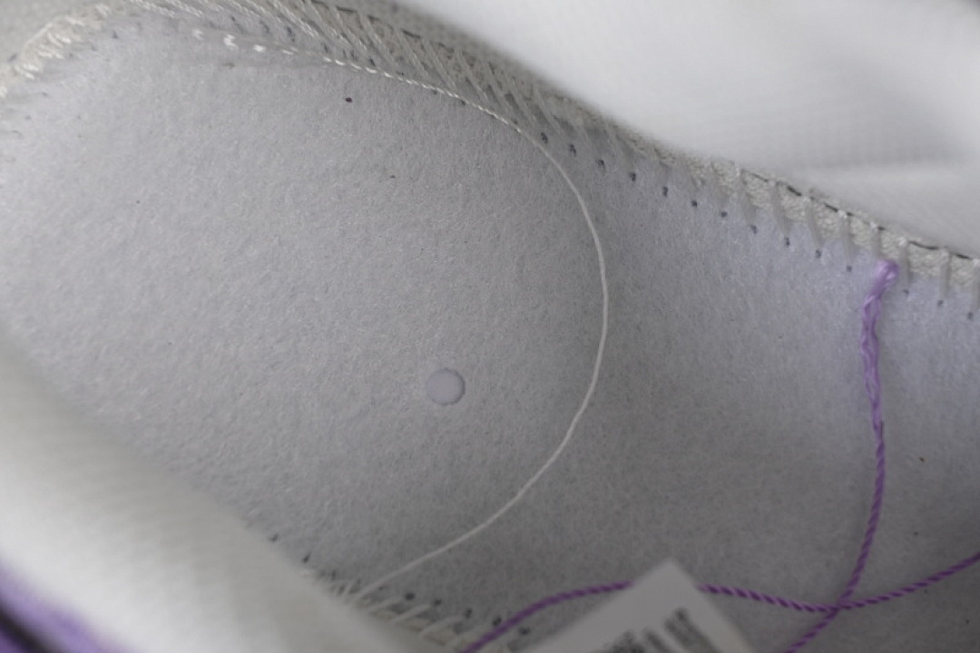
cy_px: 326
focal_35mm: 75
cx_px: 490
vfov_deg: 18.2
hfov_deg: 27.0
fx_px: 2042
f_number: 7.1
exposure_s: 1/80
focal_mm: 50
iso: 160
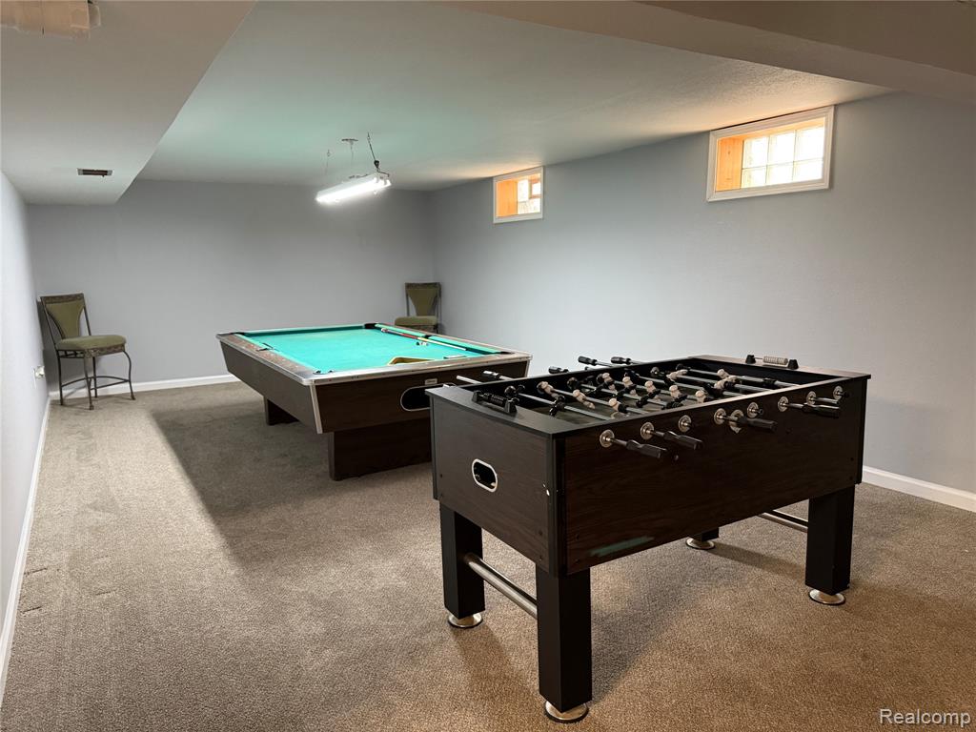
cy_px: 366
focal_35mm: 24
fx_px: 677
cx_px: 488
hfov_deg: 71.6
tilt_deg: -8.6
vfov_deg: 56.8
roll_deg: +1.2
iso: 400
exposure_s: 1/60
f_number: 1.78
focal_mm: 6.76
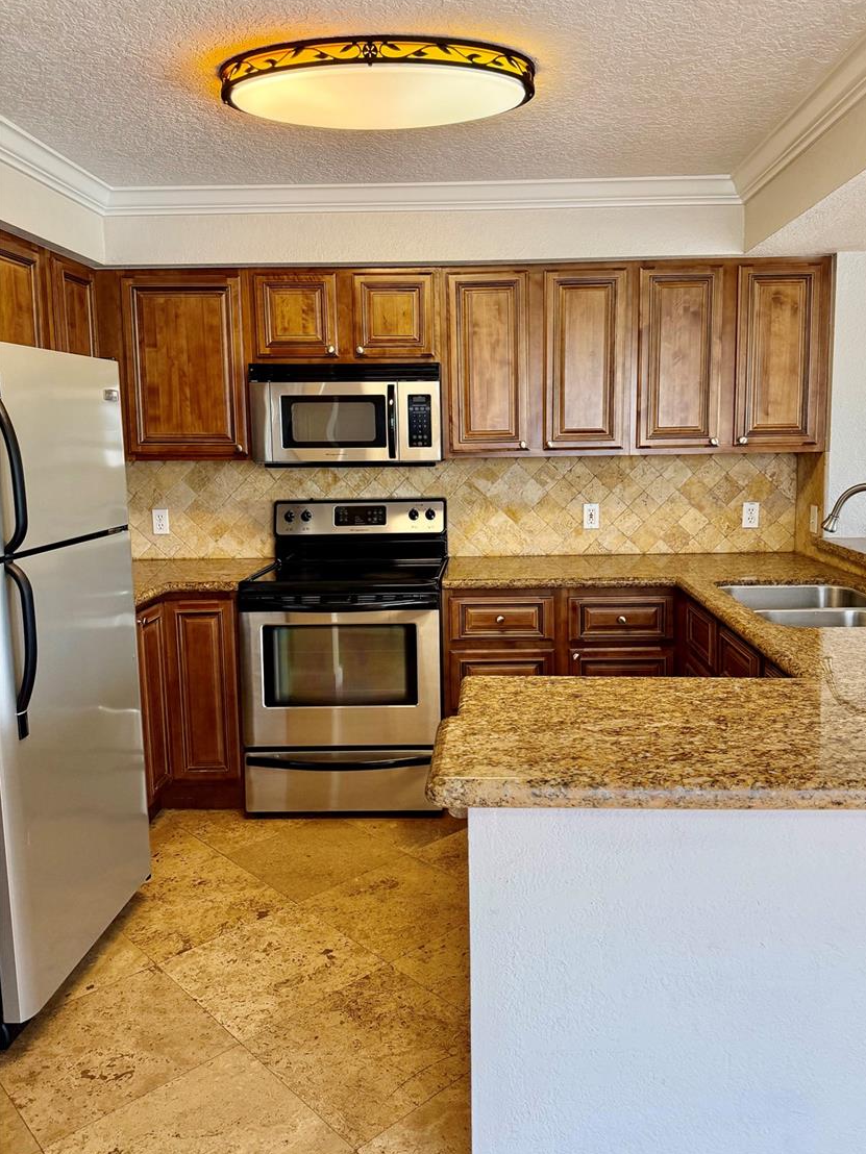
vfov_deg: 67.2
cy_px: 532
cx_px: 467
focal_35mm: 26
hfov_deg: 53.0
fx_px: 867
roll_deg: +0.5
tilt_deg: -7.0
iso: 250
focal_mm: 6.76
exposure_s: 1/120
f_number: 1.78
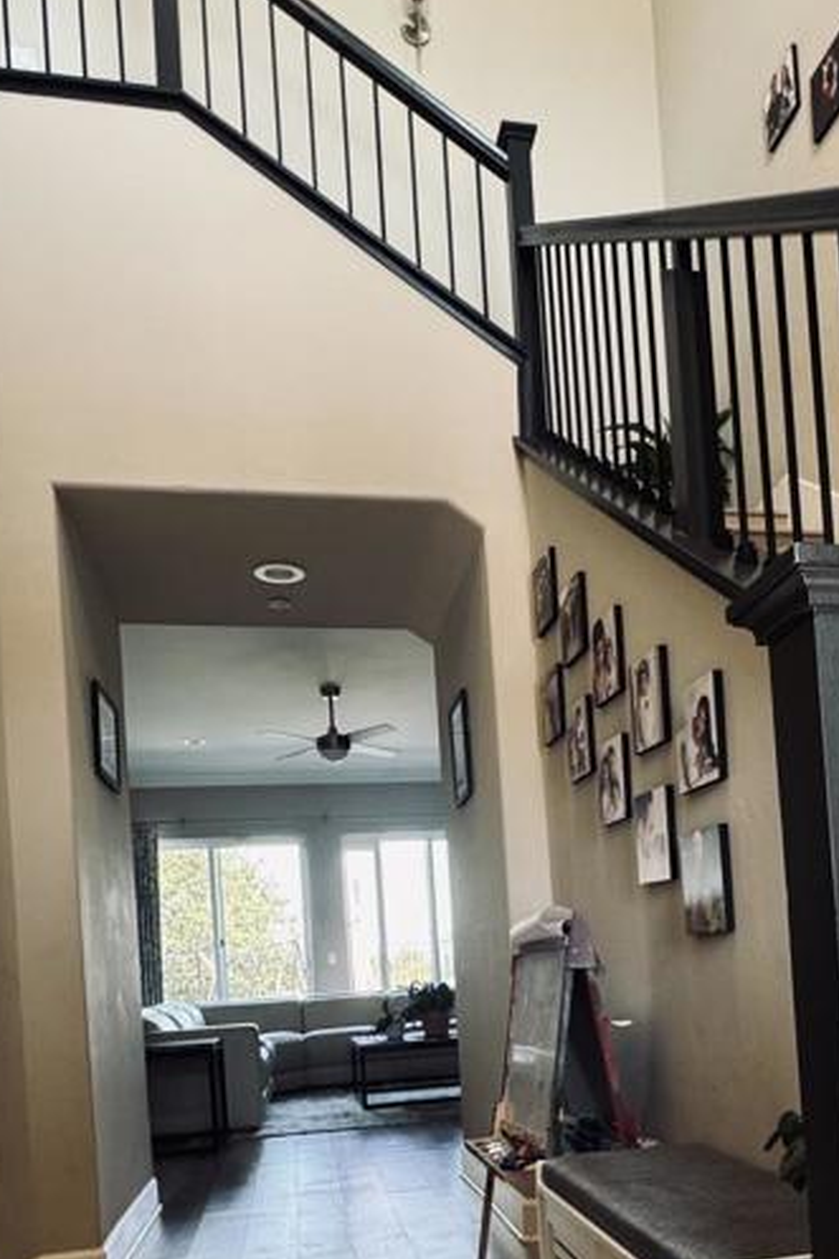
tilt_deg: +0.8
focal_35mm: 30
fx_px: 1049
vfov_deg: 58.4
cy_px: 960
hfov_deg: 43.2
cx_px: 530
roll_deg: +4.2
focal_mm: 2.22
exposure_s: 1/120
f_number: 2.2
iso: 250
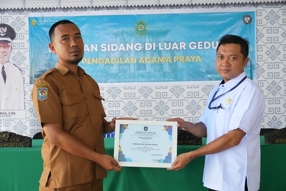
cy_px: 96
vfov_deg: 29.9
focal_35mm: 45
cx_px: 143
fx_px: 357
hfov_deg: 43.6
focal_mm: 30
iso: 4000
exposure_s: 1/50
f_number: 9
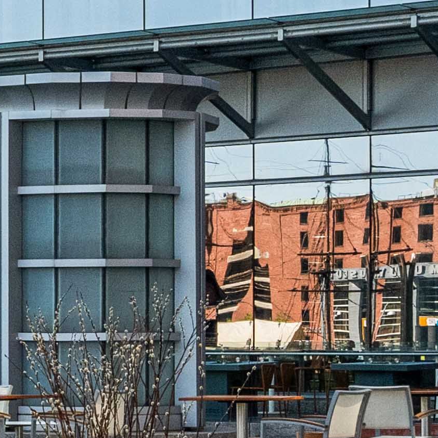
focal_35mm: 154
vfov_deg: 11.3
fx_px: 2207
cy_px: 325
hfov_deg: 10.7
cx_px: -338
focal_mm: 18.5
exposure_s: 1/750
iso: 500
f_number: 8
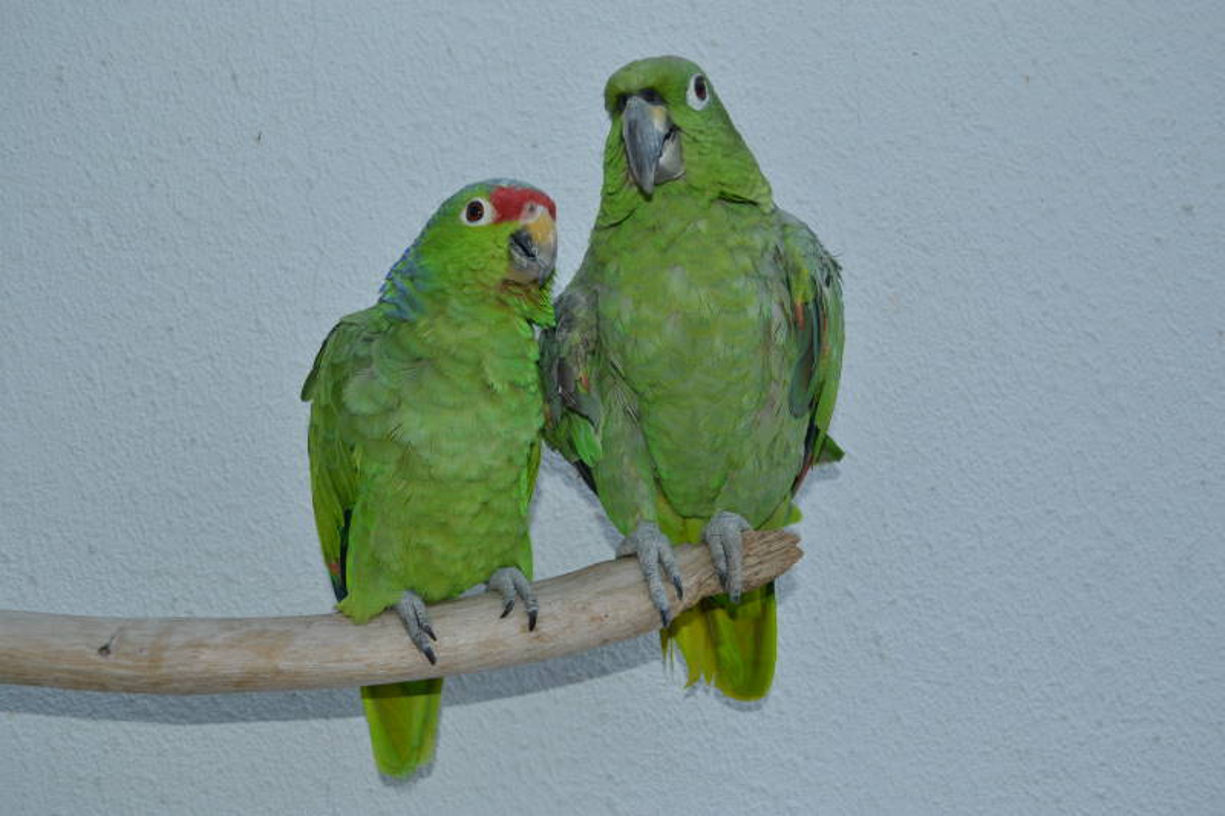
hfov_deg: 49.6
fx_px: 1327
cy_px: 408
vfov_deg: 34.2
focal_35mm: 39
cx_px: 612
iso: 640
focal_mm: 26
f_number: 5.6
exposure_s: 1/60
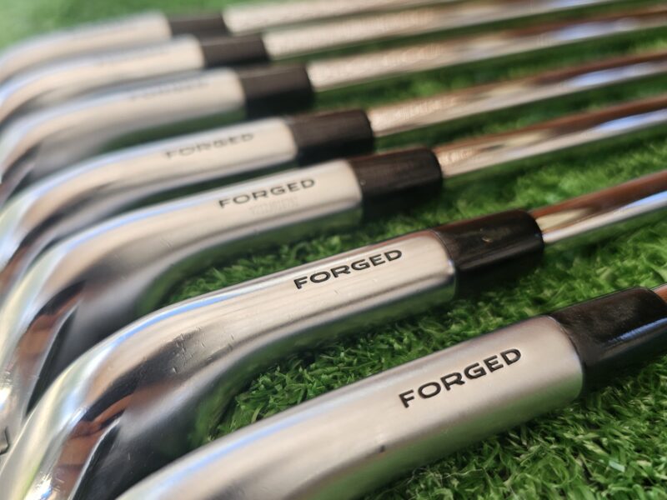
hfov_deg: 73.9
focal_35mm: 23
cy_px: 250
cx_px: 334
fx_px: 443
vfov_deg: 58.9
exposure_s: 1/119
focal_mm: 6.3
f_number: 1.7
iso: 10
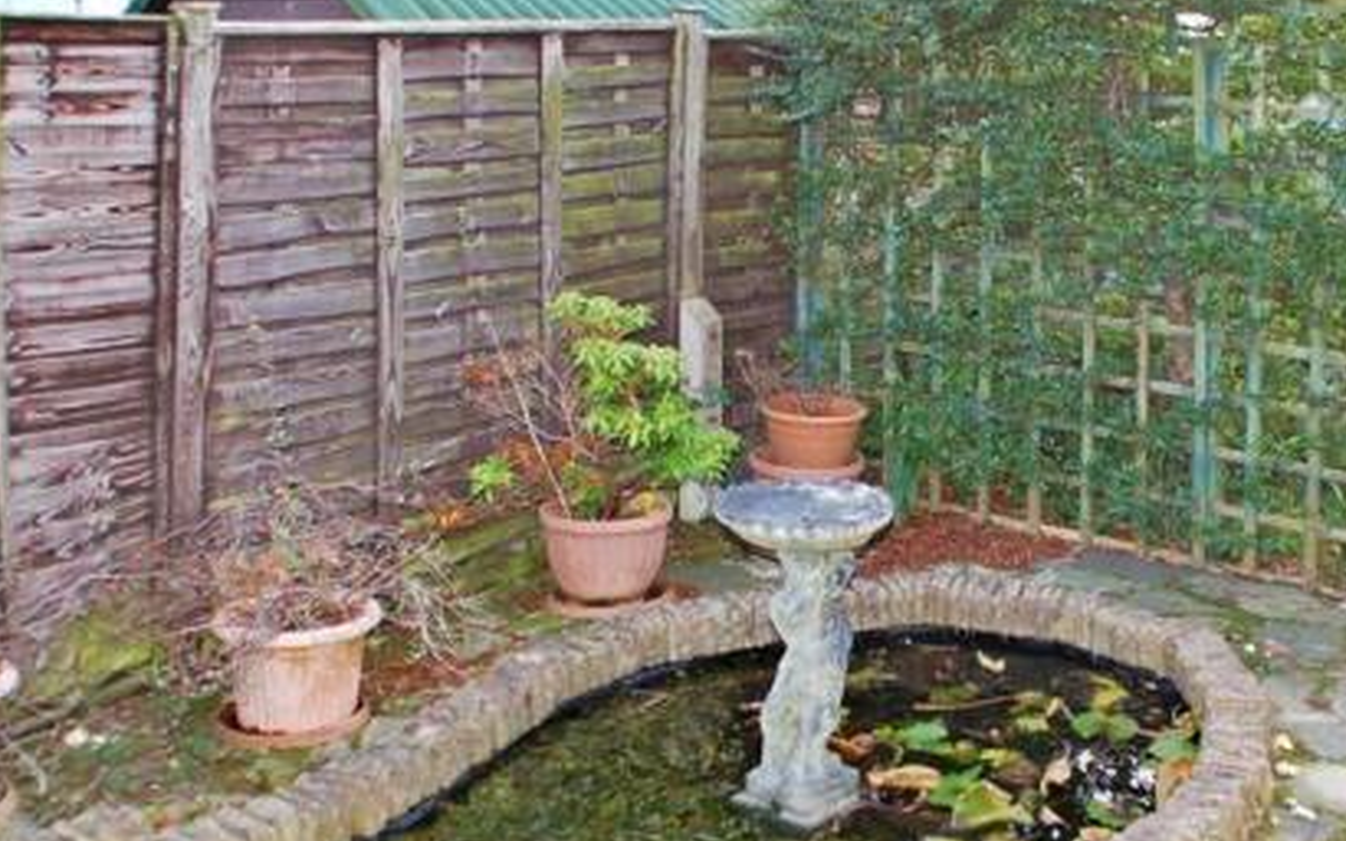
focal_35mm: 44
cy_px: 573
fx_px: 1614
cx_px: 903
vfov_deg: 29.0
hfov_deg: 44.6
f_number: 3.5
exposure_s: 1/60
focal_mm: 18
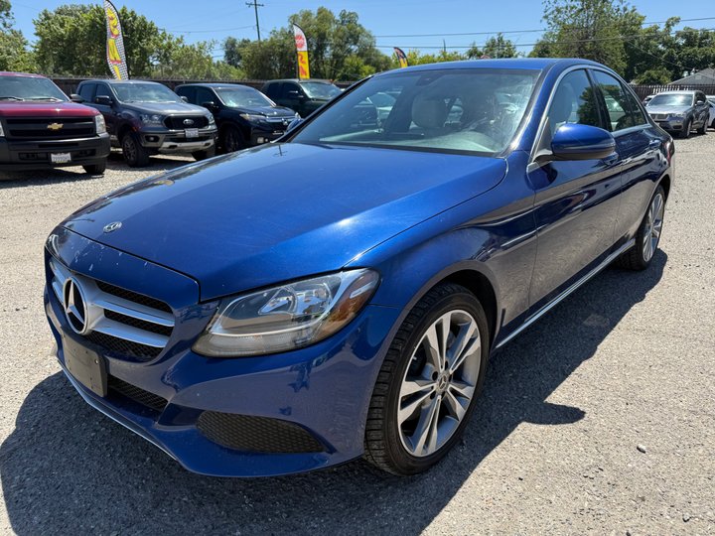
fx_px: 496
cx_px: 358
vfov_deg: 56.8
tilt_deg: -18.4
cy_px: 268
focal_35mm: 24
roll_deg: +0.5
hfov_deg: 71.6
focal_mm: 6.76
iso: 80
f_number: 1.78
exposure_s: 1/2370
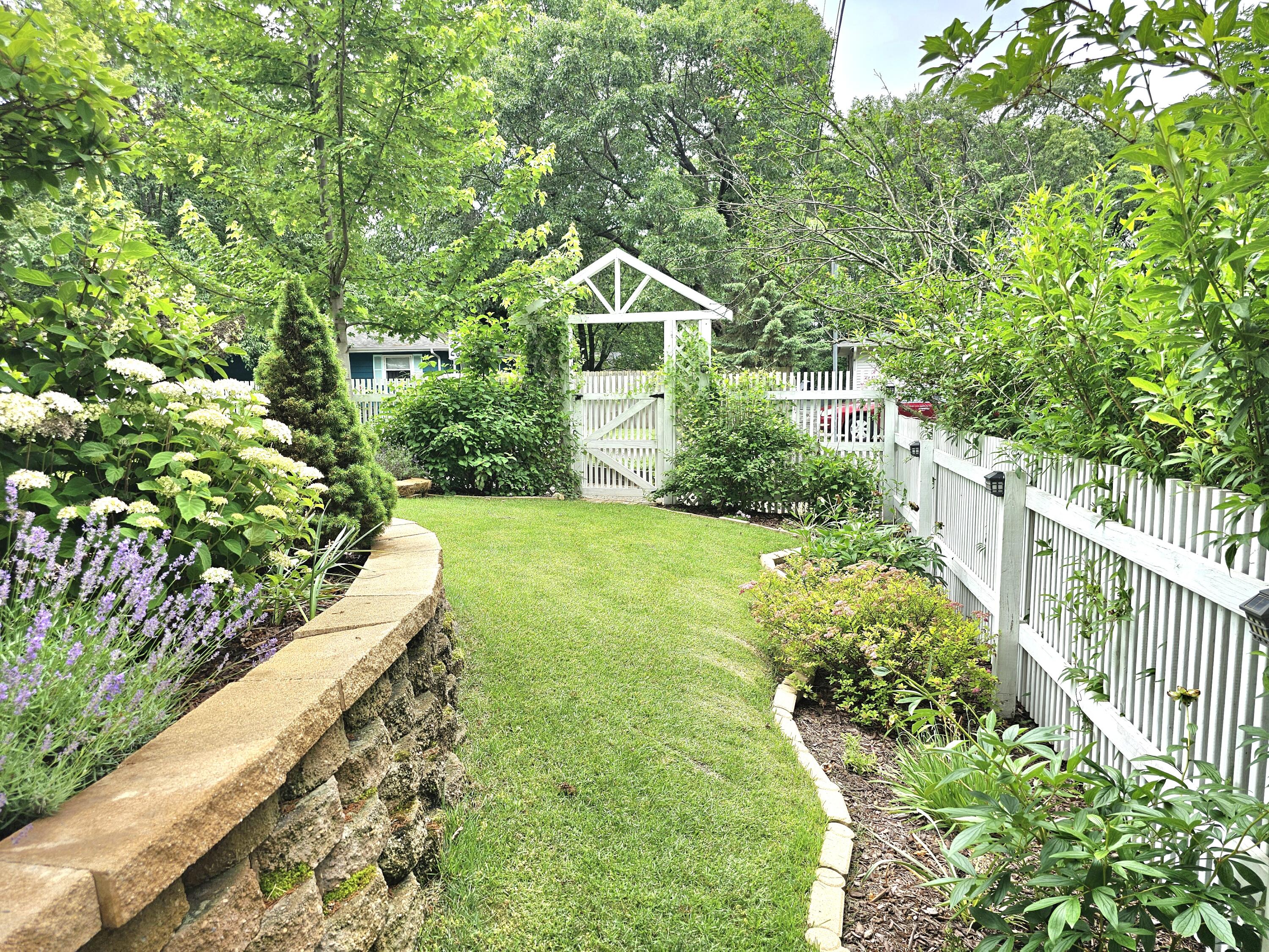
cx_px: 634
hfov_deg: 73.9
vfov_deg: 58.9
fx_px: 843
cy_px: 476
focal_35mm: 23
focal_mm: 6.3
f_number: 1.7
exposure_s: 1/204
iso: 10
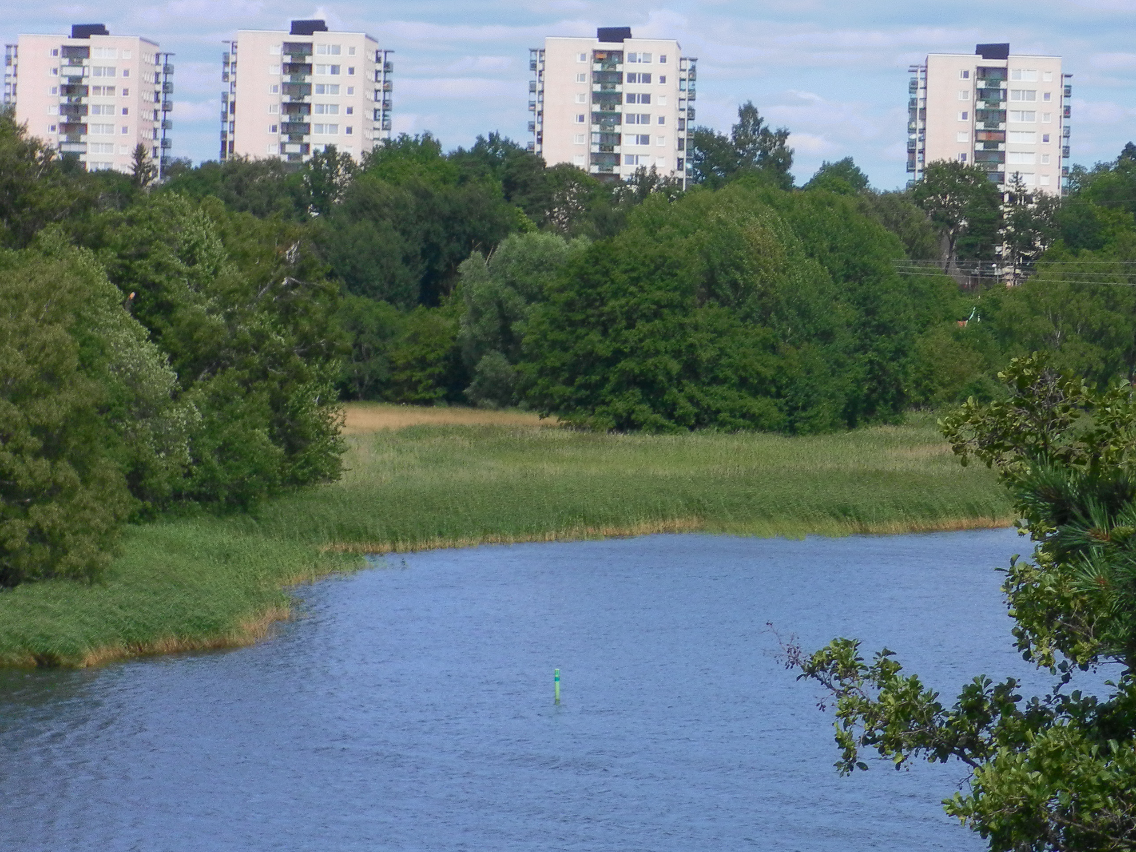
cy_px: 240
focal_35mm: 172
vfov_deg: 8.6
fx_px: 5645
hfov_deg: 11.5
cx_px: 829
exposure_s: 1/320
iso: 80
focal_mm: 19.6
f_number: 5.9
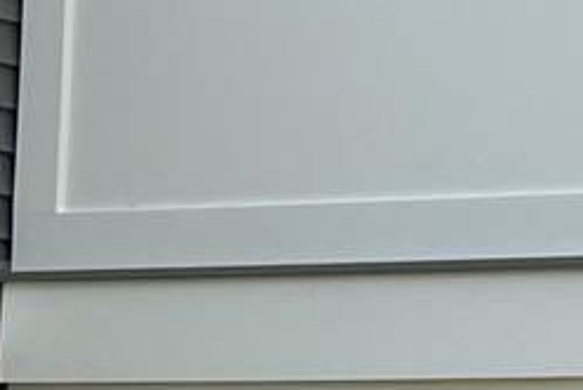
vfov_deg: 5.5
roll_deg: -2.3
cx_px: 961
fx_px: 4083
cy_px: 284
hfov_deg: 8.0
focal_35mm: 252
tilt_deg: +4.8
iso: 50
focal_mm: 5.7
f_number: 1.5
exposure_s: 1/3704
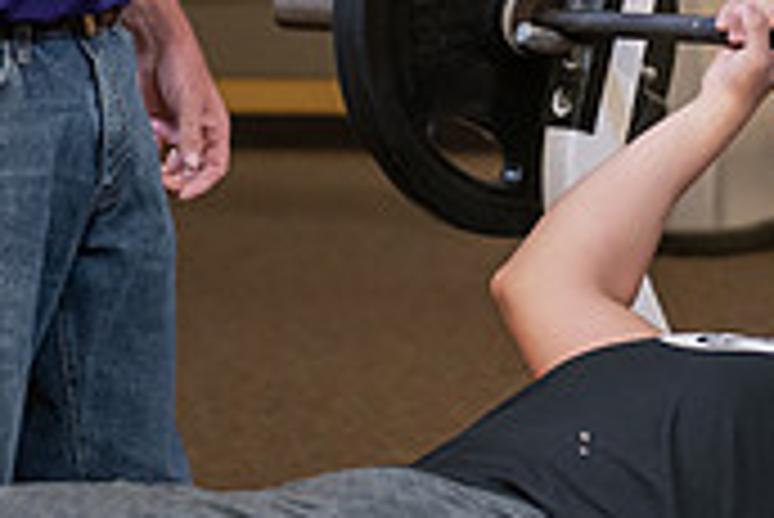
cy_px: -173
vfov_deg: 6.9
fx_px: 4217
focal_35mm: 196
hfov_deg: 10.5
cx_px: 598
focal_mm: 58
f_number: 3.2
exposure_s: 1/200
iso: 1250
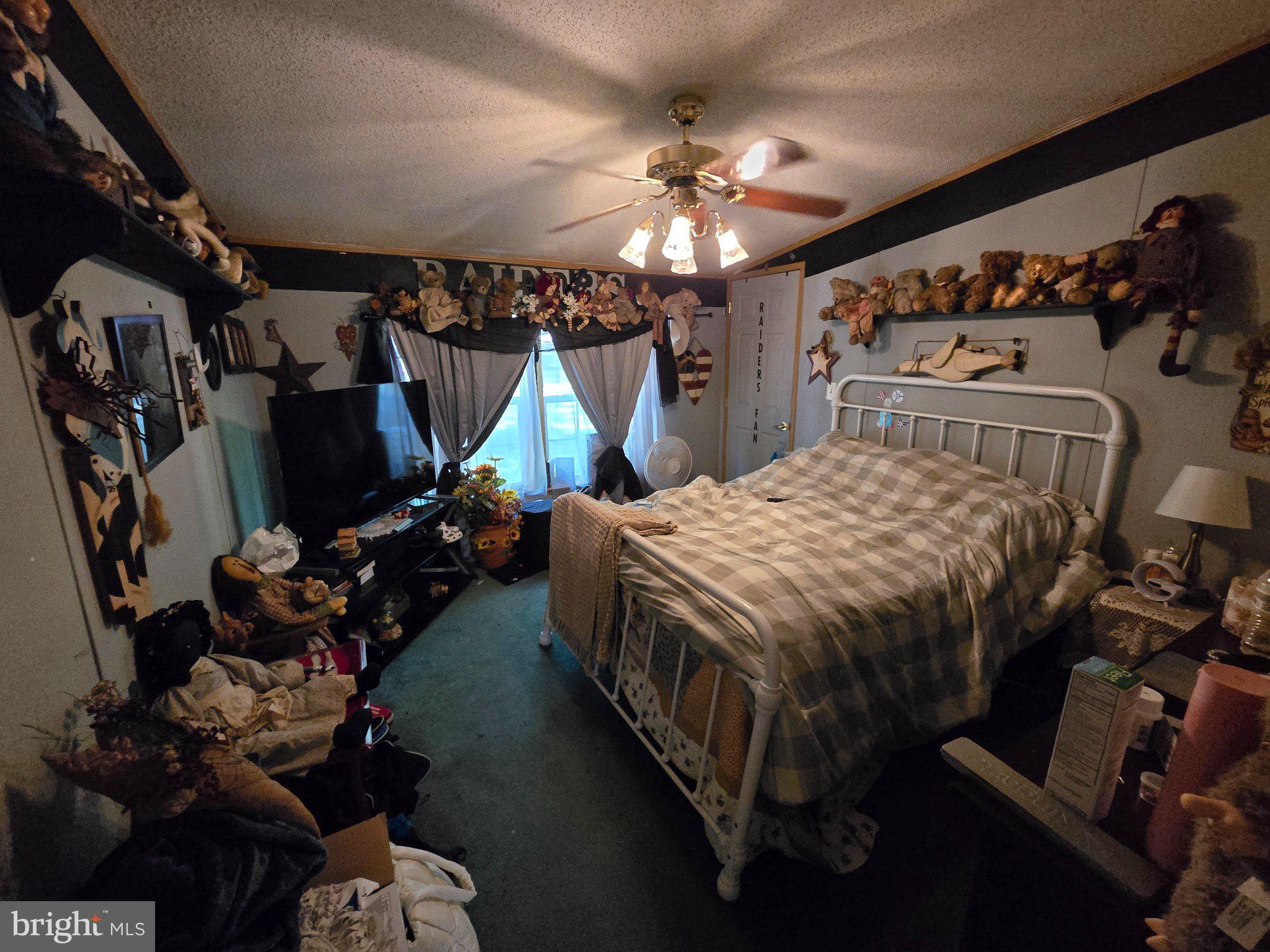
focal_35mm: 13
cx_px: 635
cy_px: 476
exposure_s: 1/60
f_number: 2.2
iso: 1600
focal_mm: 2.2
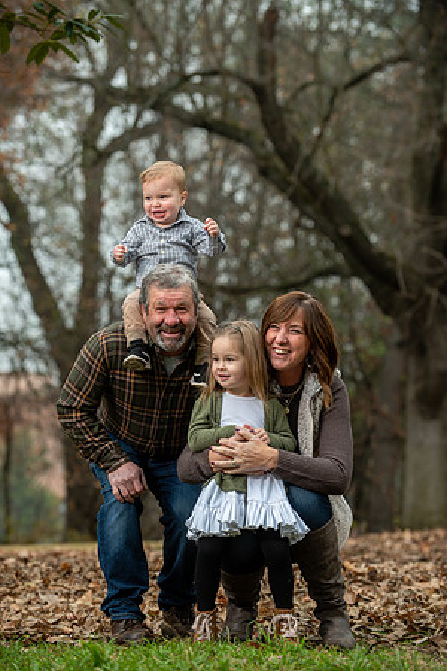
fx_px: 2328
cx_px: 224
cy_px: 336
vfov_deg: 16.4
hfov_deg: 11.0
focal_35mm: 125
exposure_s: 1/125
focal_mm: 125
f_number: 4
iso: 200
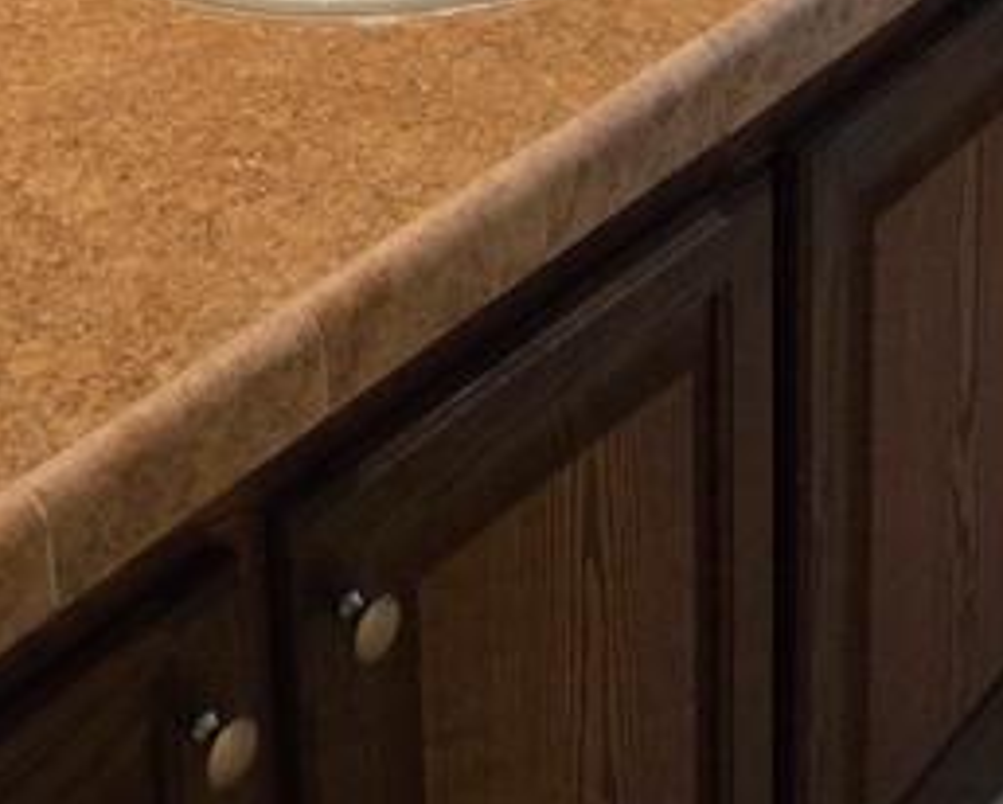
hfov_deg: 27.6
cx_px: 172
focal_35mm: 67
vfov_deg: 18.2
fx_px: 1990
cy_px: -628
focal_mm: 5.4
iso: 400
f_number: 1.8
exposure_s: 1/120
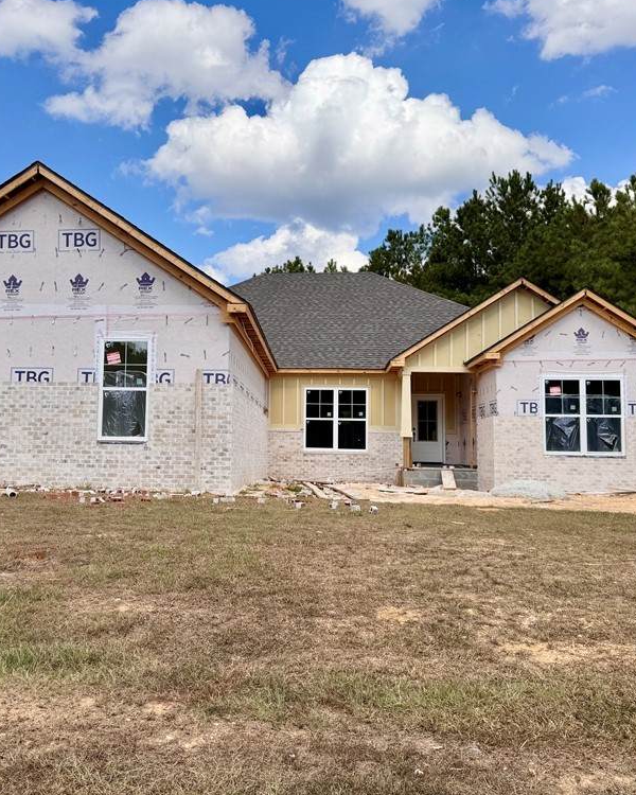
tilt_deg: +4.5
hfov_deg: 45.4
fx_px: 753
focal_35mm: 32
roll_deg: -1.2
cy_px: 391
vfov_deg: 55.7
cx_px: 243
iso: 80
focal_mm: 6.76
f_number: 1.78
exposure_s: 1/4608
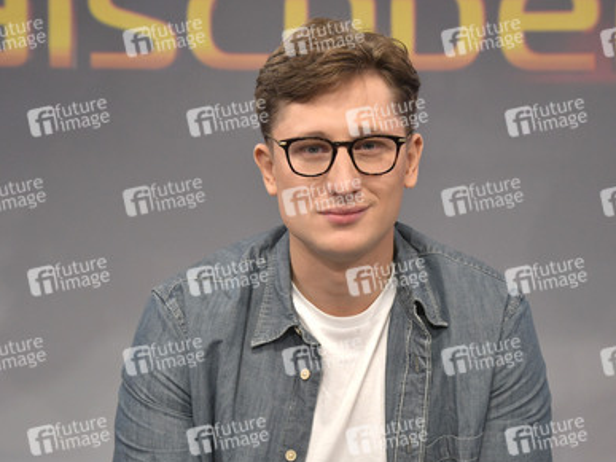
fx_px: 1156
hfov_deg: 29.8
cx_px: 345
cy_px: 237
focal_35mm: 65
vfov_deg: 22.6
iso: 2500
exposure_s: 1/200
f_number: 6.3
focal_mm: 58
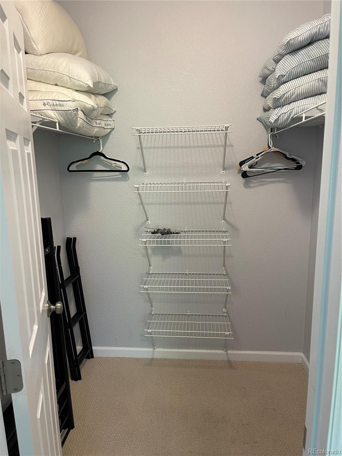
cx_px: 171
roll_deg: +2.0
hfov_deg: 53.1
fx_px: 343
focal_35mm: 26
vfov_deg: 67.3
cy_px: 228
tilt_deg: -10.3
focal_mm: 5.1
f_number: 1.6
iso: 125
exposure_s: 1/60
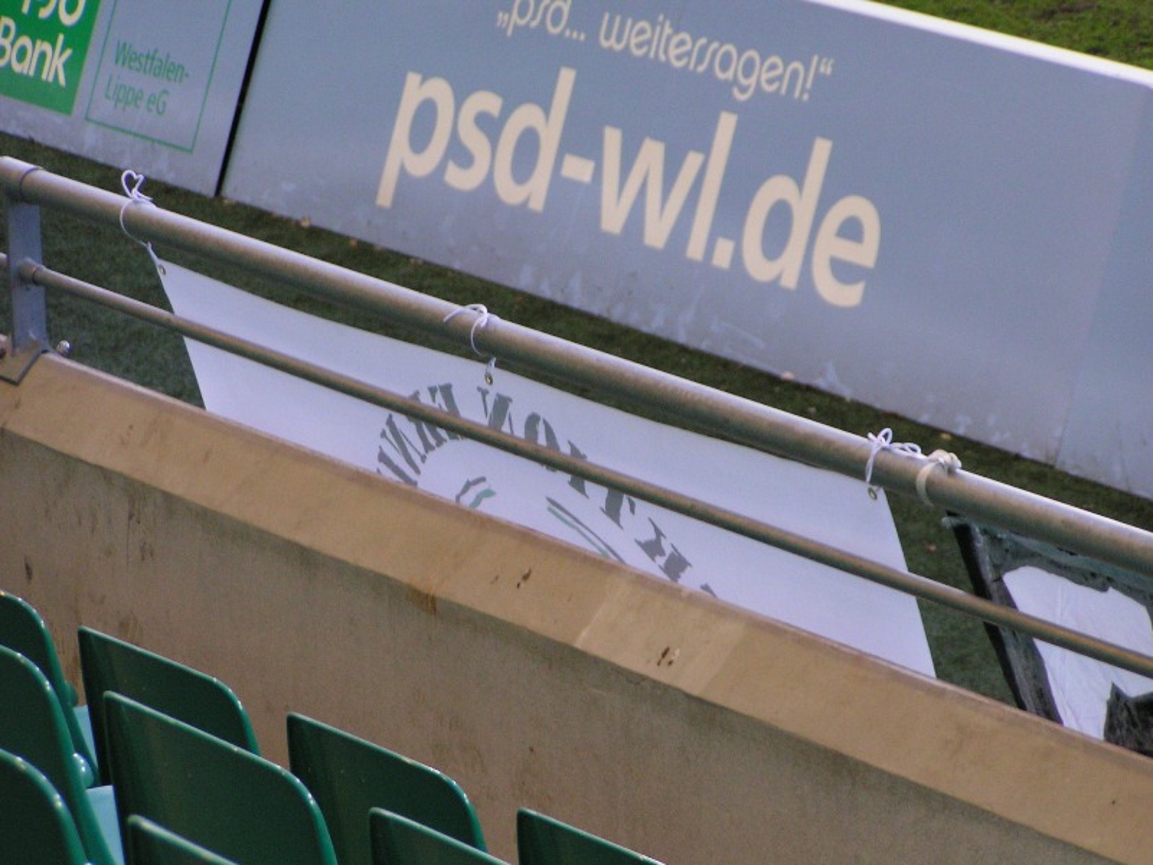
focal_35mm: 197
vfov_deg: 7.5
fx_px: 6562
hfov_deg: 10.0
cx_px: 576
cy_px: 432
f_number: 3.5
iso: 200
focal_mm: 30.1
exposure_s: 1/40
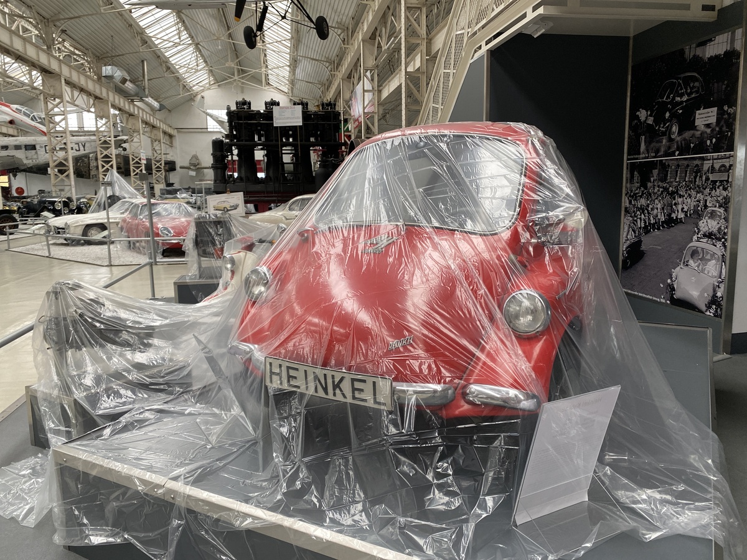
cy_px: 280
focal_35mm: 26
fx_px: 561
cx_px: 374
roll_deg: +0.7
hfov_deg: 67.3
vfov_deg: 53.1
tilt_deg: -9.2
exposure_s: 1/60
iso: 125
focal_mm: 4.25
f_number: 1.8
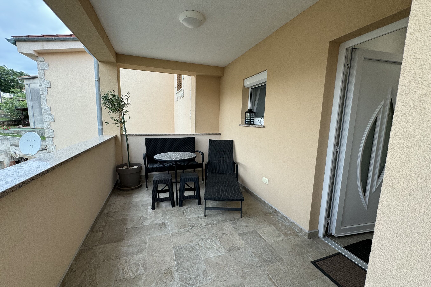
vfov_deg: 77.3
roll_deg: -1.0
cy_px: 147
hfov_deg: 100.4
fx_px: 180
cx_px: 210
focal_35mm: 15
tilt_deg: -8.3
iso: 64
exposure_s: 1/99
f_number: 2.2
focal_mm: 2.22
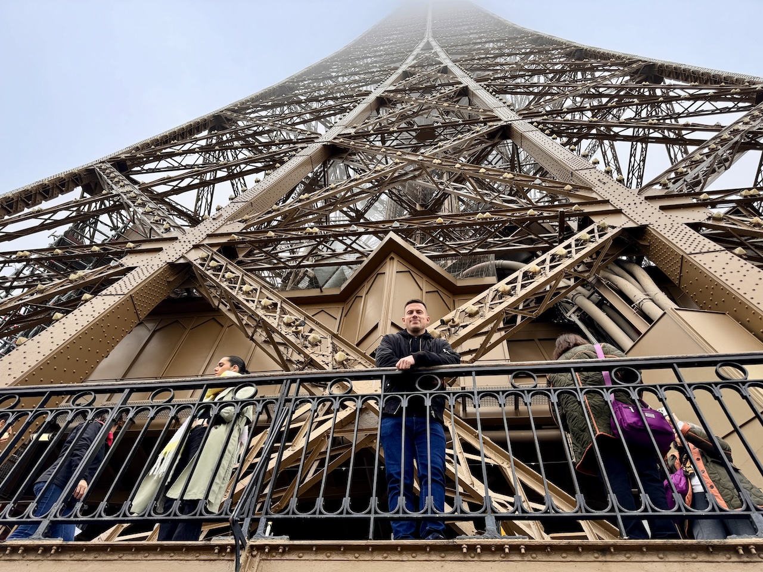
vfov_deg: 56.8
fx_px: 529
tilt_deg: +55.8
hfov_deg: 71.6
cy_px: 286
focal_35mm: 24
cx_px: 382
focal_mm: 6.76
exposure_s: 1/370
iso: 80
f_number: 1.78
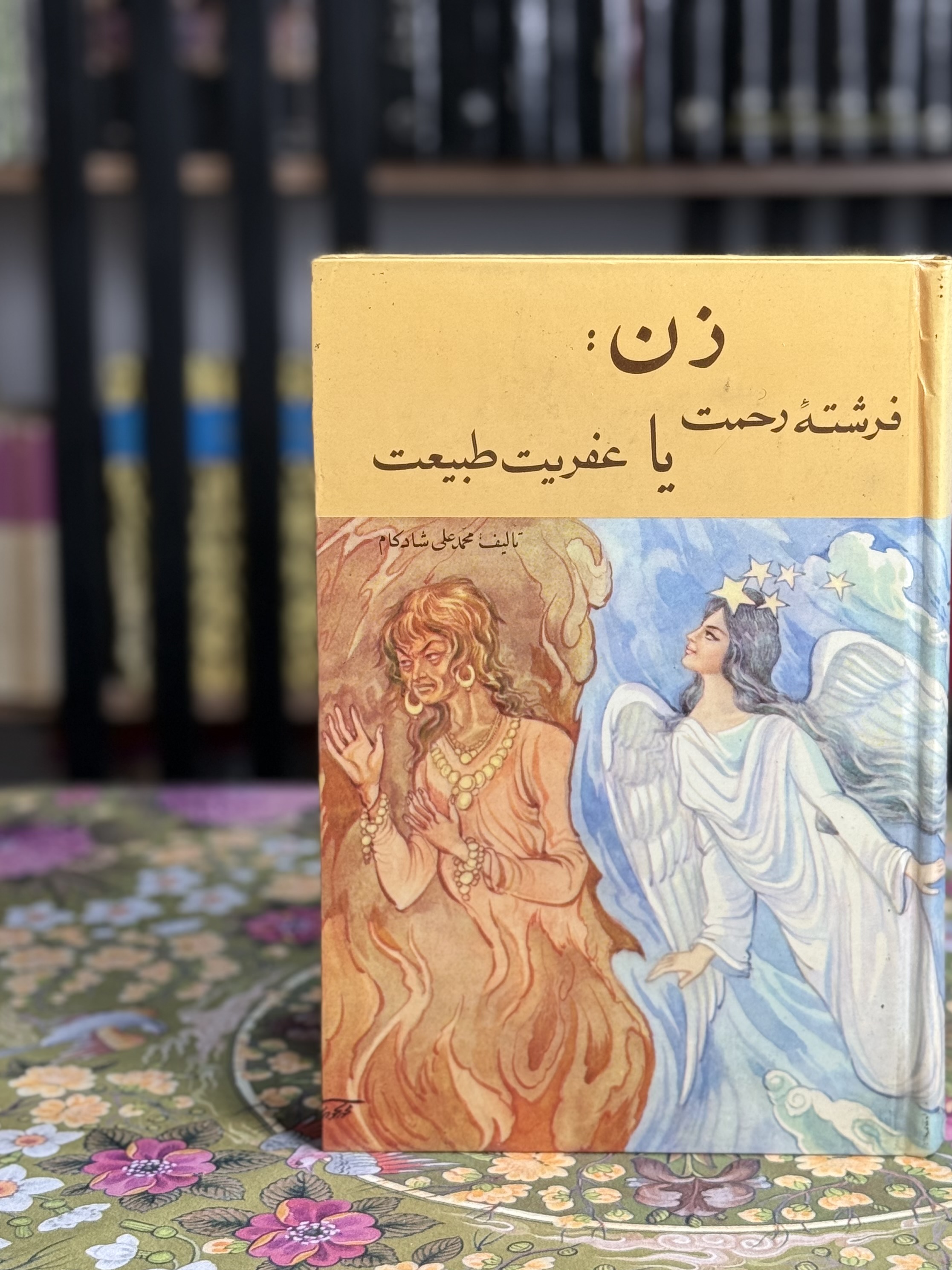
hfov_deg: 22.5
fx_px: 2383
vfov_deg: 29.7
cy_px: 490
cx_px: 624
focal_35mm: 65
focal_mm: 6.76
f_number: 1.78
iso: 64
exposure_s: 1/100
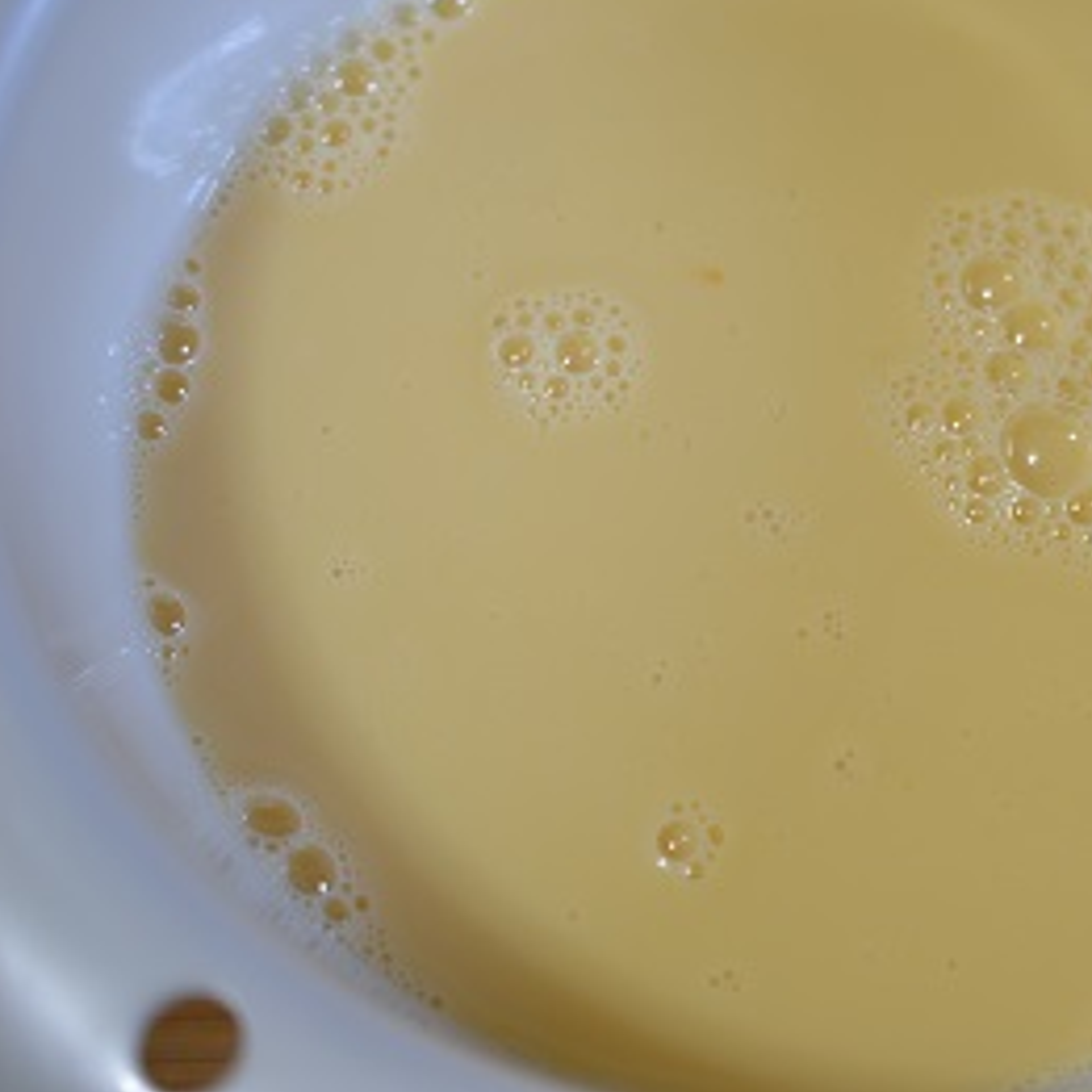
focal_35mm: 78
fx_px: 2784
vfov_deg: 22.2
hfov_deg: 22.0
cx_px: 824
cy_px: 542
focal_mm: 40
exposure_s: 1/8
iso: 100
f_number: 3
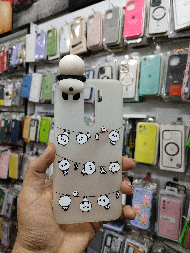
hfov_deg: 53.1
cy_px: 126
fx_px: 190
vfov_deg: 67.3
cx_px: 95
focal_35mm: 26
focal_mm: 4.7
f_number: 1.8
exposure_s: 1/50
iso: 160
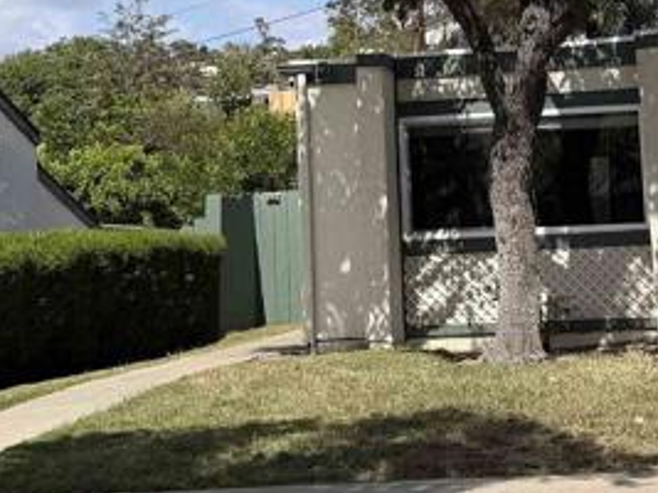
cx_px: 466
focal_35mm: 92
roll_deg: +3.0
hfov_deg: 21.2
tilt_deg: +8.4
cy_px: -25
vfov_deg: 15.7
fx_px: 1748
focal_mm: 6.76
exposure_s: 1/5319
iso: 80
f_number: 1.78
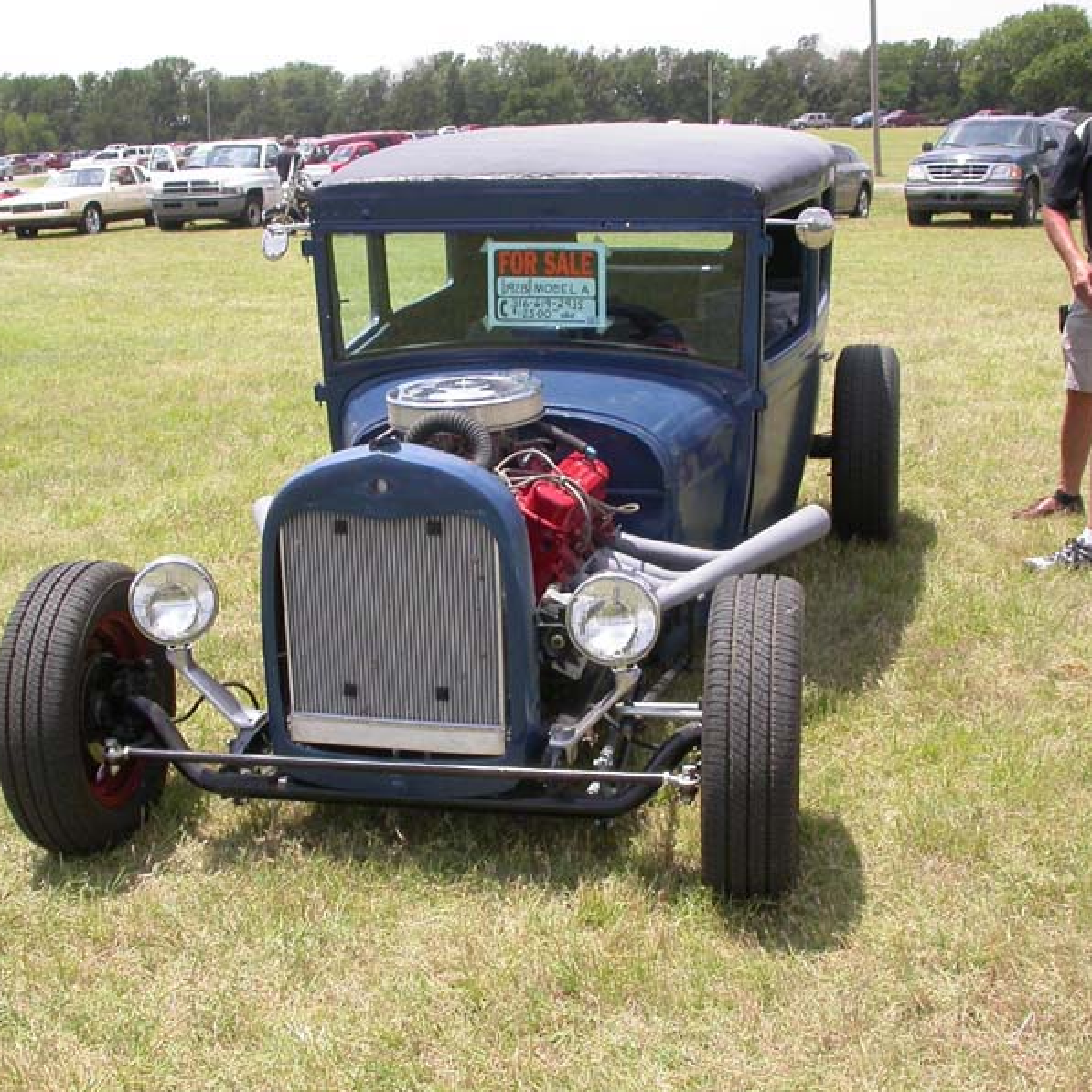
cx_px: 498
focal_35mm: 45
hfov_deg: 37.5
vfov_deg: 37.6
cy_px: 545
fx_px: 1606
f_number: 6
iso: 100
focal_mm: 7.85
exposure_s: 1/263
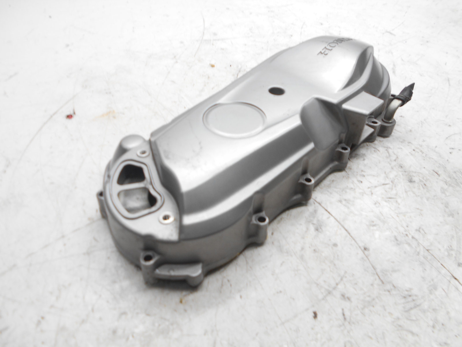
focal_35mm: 26
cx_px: 231
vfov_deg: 53.1
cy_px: 174
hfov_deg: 67.3
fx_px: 347
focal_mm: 4.6
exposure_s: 1/50
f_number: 3.2
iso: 80
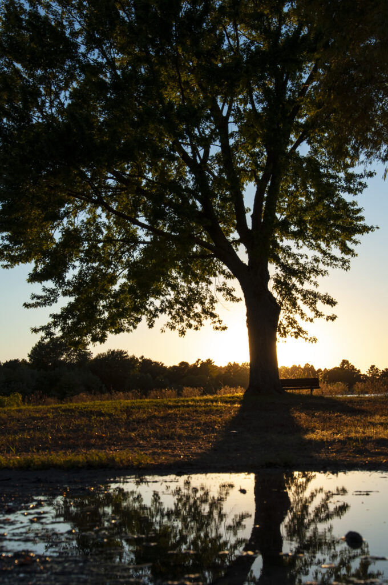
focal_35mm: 57
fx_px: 924
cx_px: 194
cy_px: 292
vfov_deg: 35.1
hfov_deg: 23.7
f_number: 11
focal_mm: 38
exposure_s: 1/320
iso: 200
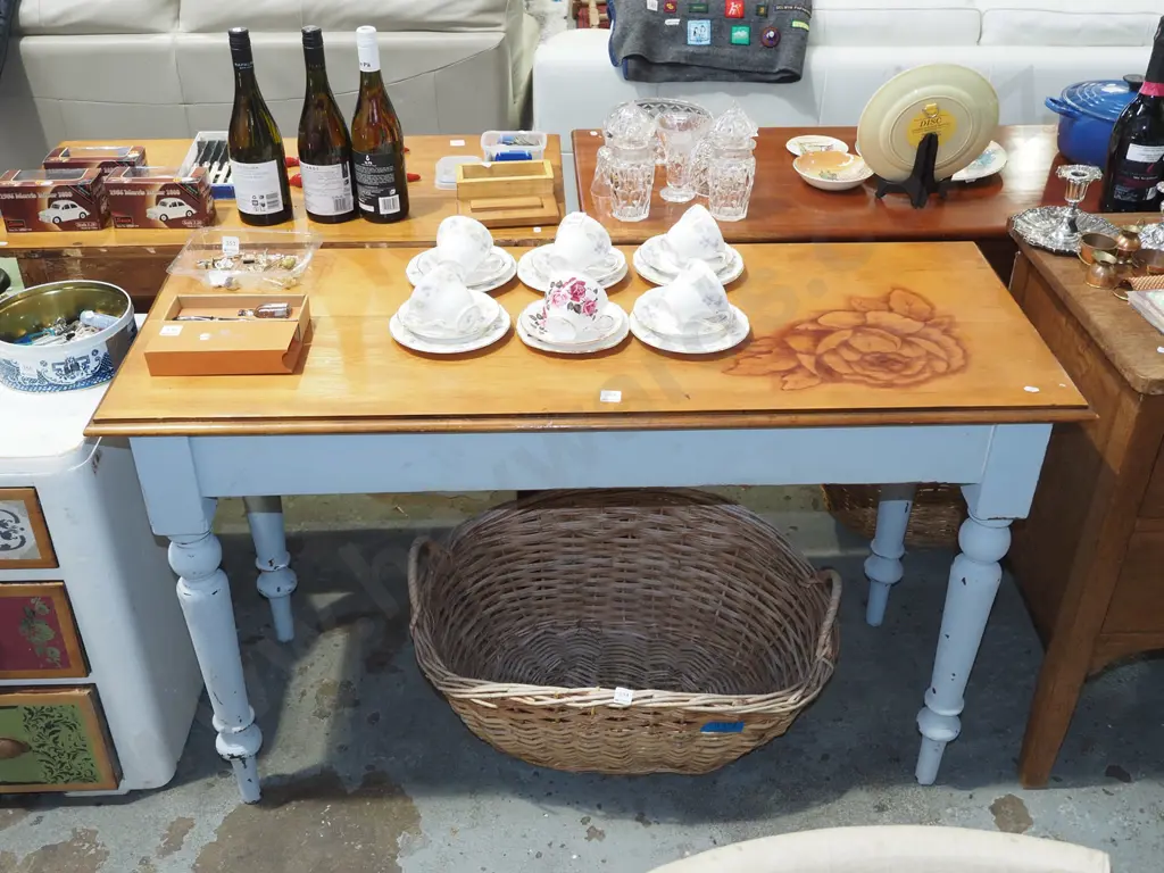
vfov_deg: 39.7
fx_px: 1211
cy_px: 436
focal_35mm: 36
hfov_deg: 51.4
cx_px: 582
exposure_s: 1/60
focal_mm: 18
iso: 1000
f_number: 5.6
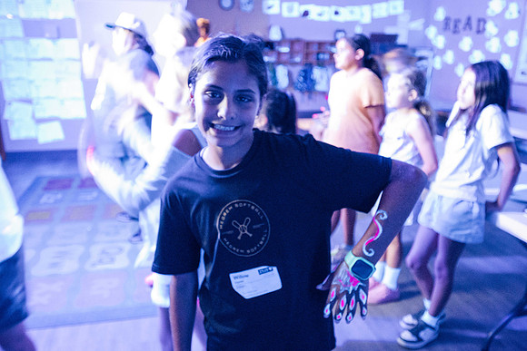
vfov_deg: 46.2
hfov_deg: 65.1
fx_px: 412
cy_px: 173
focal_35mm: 28
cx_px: 260
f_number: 4
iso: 25600
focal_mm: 27
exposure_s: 1/10
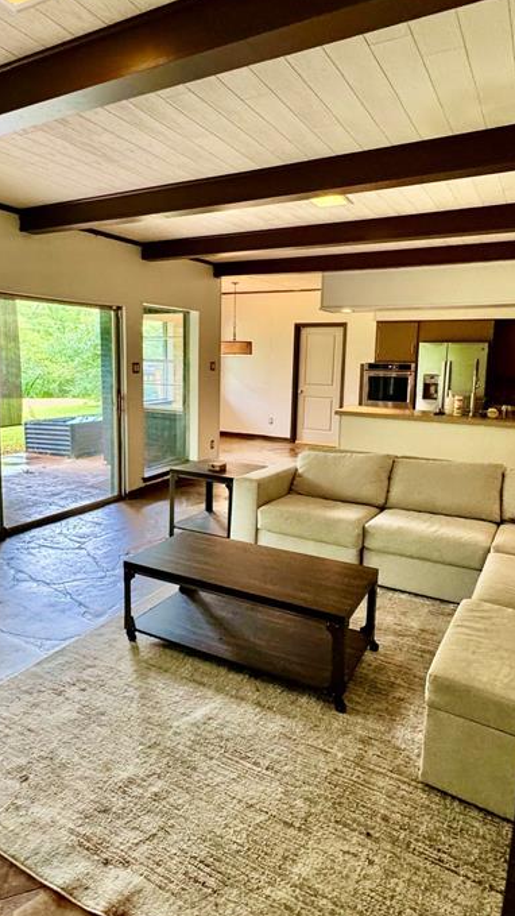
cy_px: 434
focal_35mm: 23
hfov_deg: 49.4
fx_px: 558
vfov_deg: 78.6
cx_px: 225
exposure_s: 1/60
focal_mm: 2.22
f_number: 2.2
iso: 320
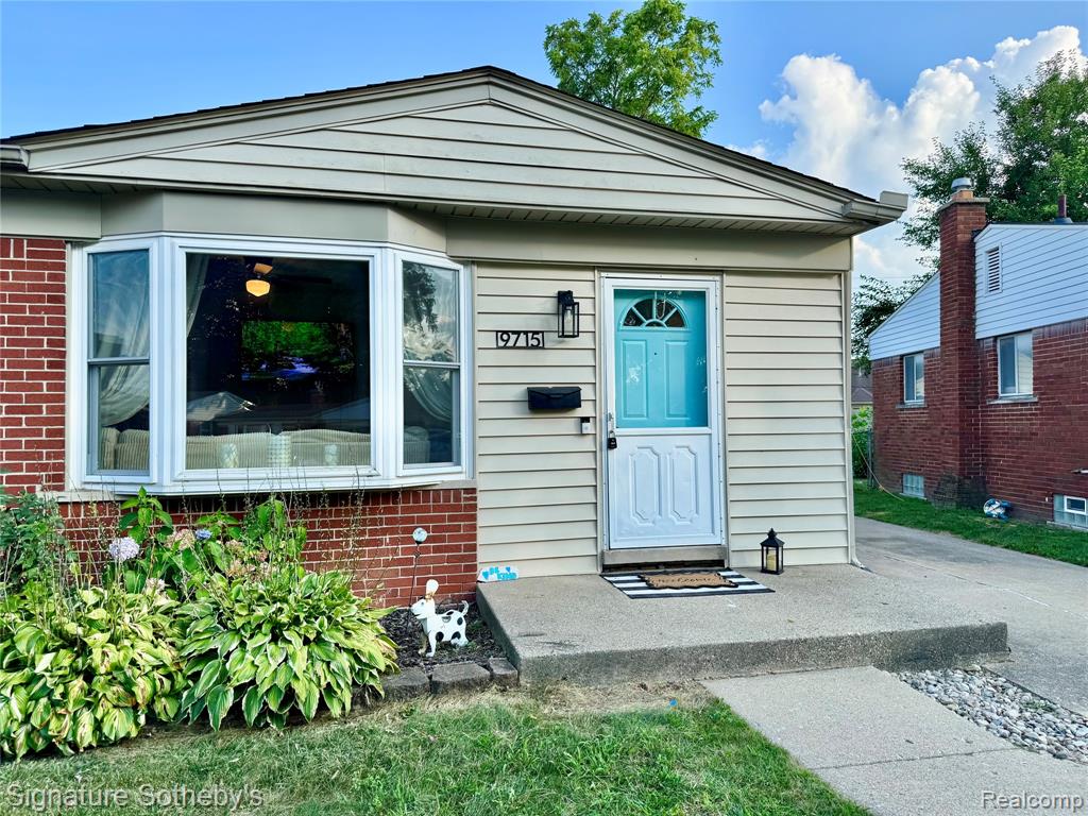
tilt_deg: +1.2
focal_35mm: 24
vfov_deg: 56.8
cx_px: 544
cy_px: 408
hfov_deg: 71.6
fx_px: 754
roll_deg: +0.9
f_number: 1.78
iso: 80
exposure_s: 1/1311
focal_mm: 6.76
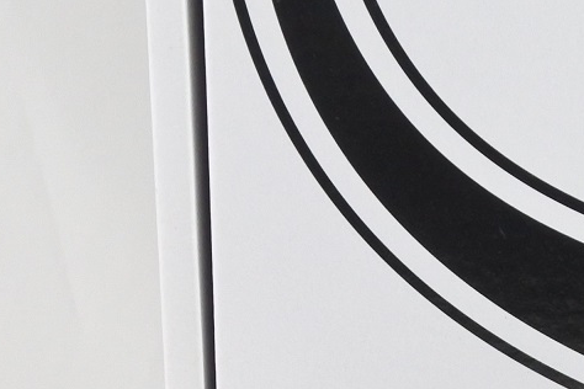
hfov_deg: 9.9
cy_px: 546
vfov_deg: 6.6
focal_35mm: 207
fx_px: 3358
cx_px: 514
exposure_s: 1/125
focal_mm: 20.1
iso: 720
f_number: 4.8
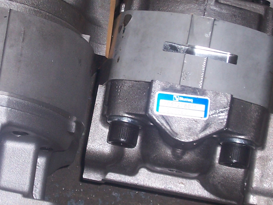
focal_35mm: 120
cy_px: 102
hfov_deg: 16.4
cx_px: 110
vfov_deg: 12.3
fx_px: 946
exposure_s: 1/60
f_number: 3.4
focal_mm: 8.6
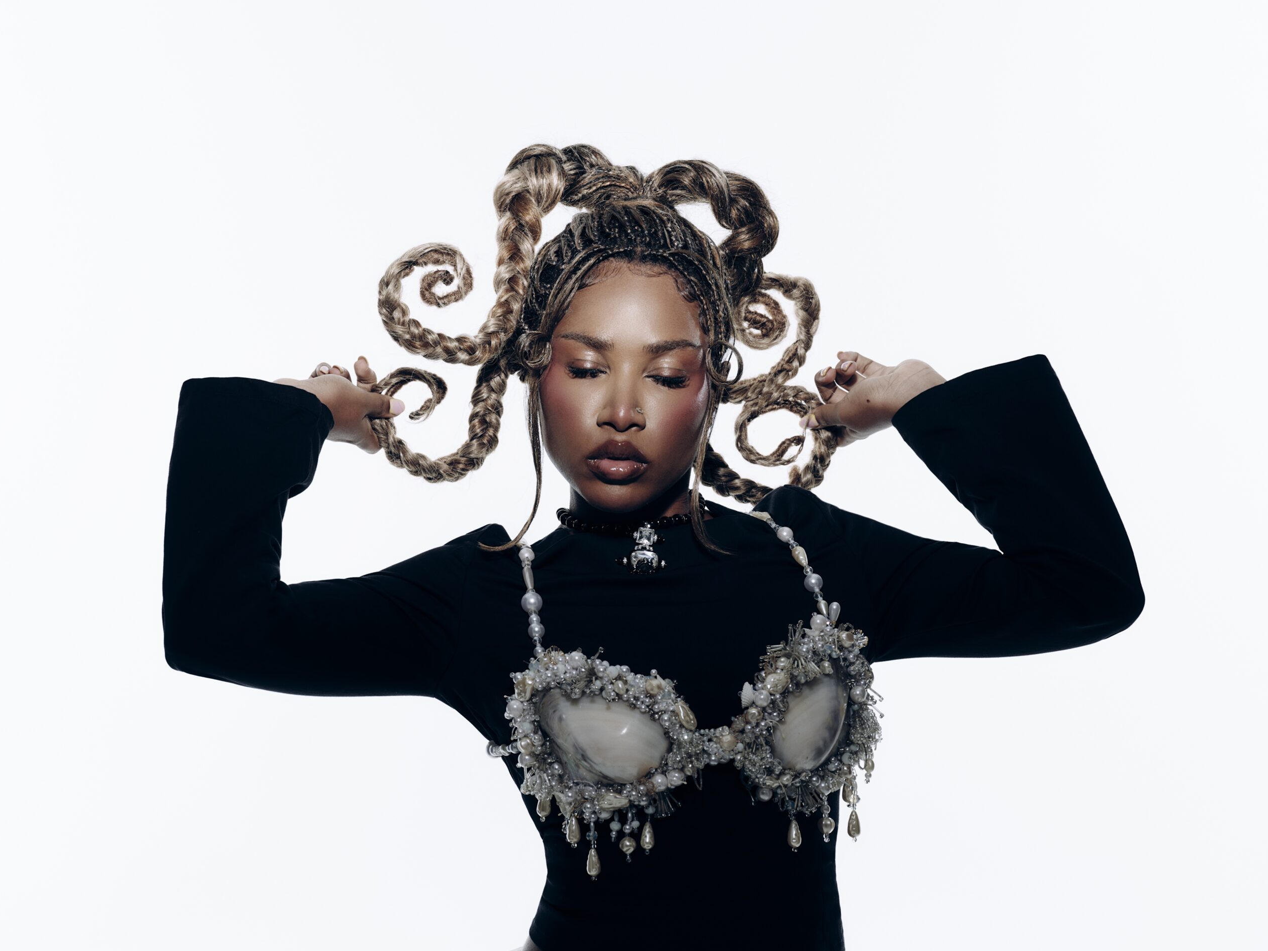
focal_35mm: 96
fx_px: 3517
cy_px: 471
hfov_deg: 20.4
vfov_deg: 15.4
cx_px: 638
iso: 200
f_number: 8
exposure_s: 1/125
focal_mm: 120
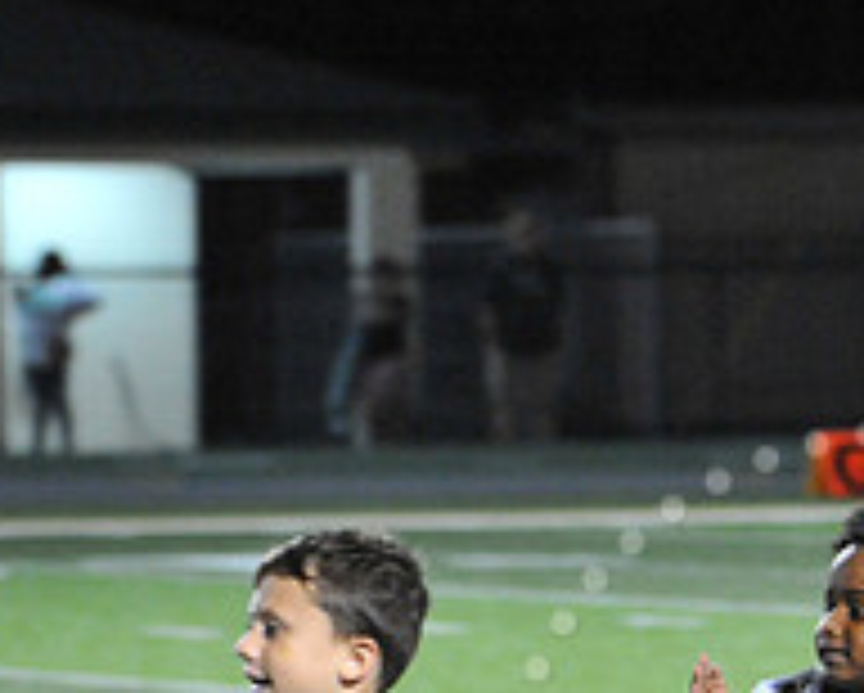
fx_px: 10853
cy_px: 846
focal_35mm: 424
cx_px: 914
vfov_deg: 3.6
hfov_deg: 4.5
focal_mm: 150
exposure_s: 1/200
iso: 6400
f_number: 5.6
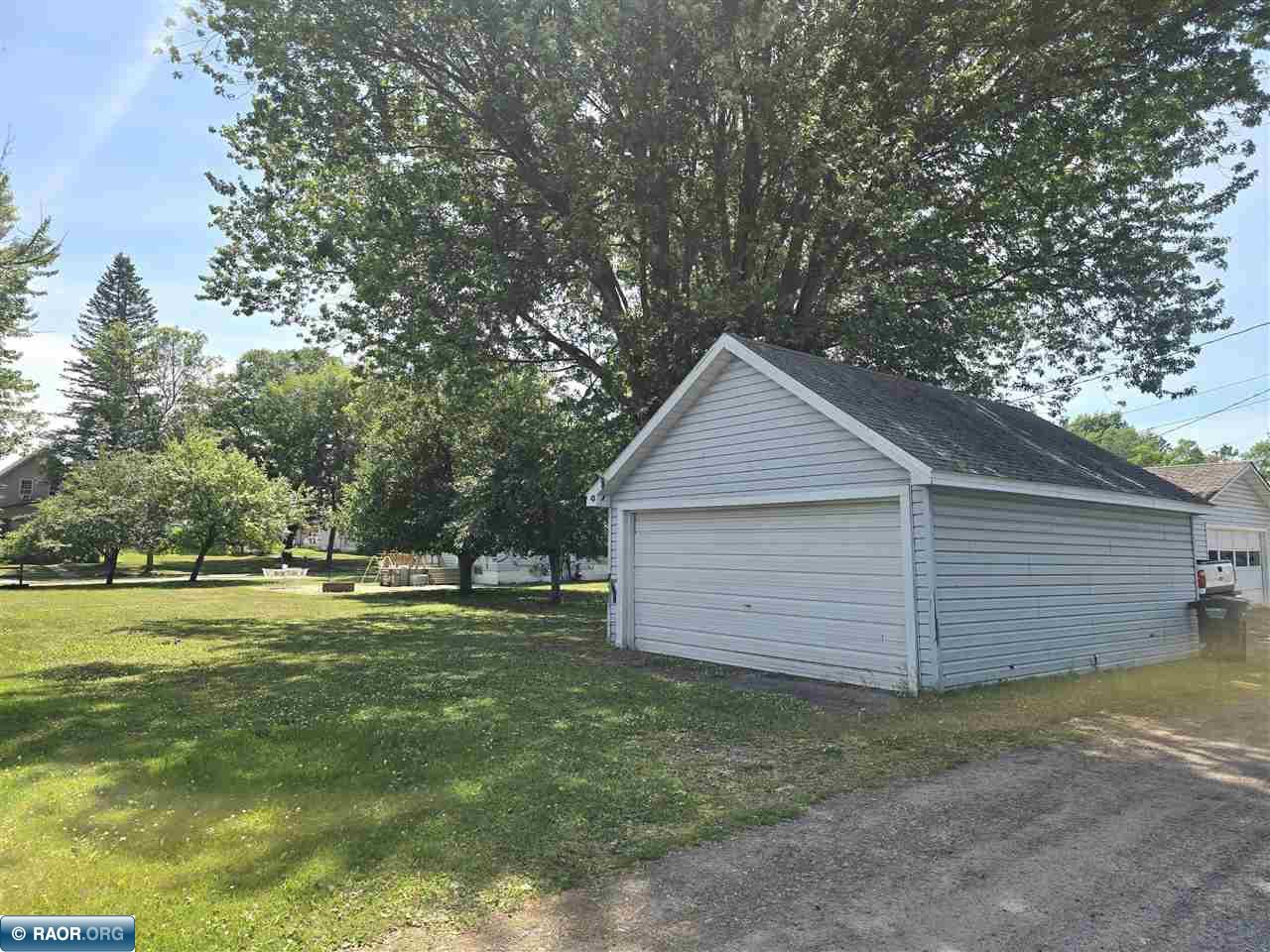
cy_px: 476
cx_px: 635
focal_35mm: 23
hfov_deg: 73.9
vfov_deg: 58.9
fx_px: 844
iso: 12
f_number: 1.7
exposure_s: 1/500
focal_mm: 6.3
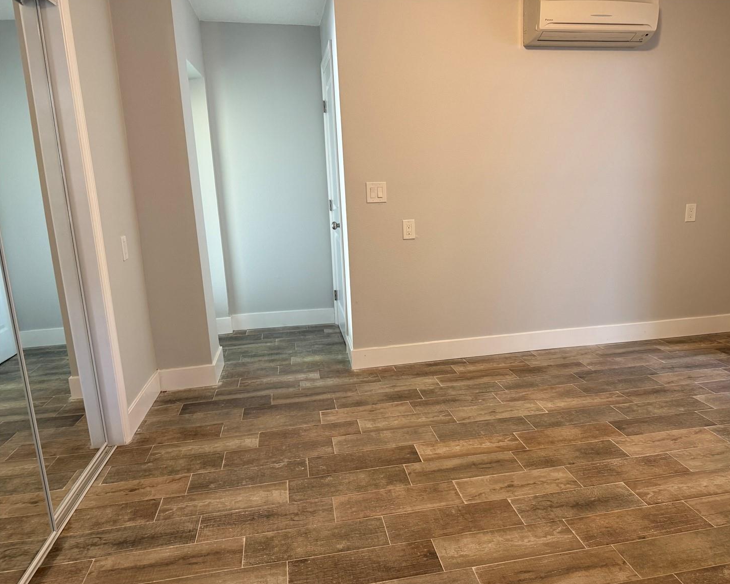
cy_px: 298
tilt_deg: -12.3
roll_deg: +2.3
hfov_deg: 65.9
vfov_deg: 54.9
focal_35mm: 26
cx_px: 403
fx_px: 562
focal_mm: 6.76
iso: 200
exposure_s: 1/60
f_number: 1.78
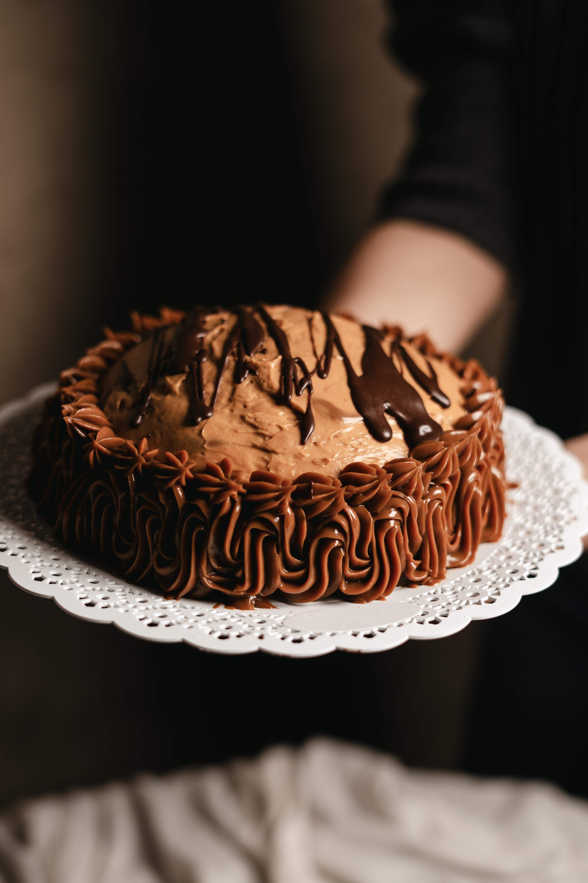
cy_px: 442
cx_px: 294
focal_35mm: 50
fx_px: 1225
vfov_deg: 39.6
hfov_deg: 27.0
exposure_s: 1/200
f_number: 2.5
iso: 80
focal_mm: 50
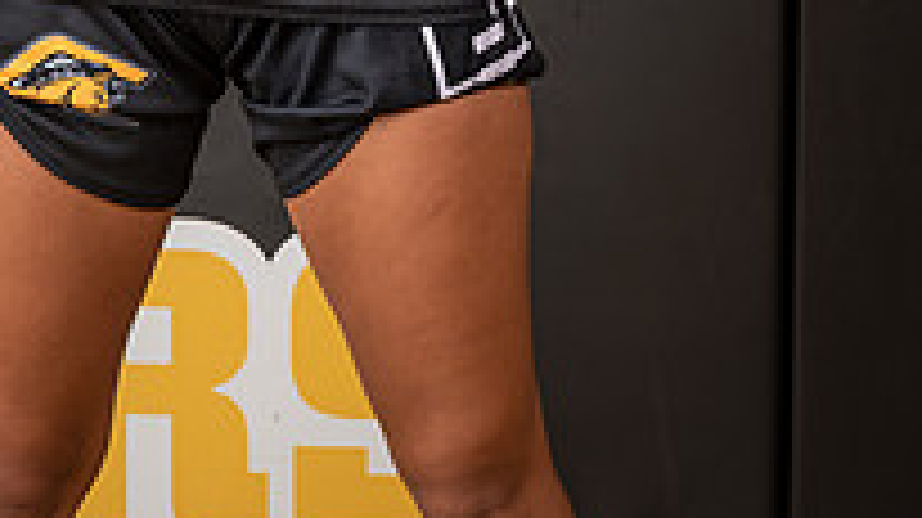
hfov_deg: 7.7
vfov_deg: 4.3
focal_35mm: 280
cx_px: 272
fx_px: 6841
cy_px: -464
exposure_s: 1/125
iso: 100
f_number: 9
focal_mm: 122
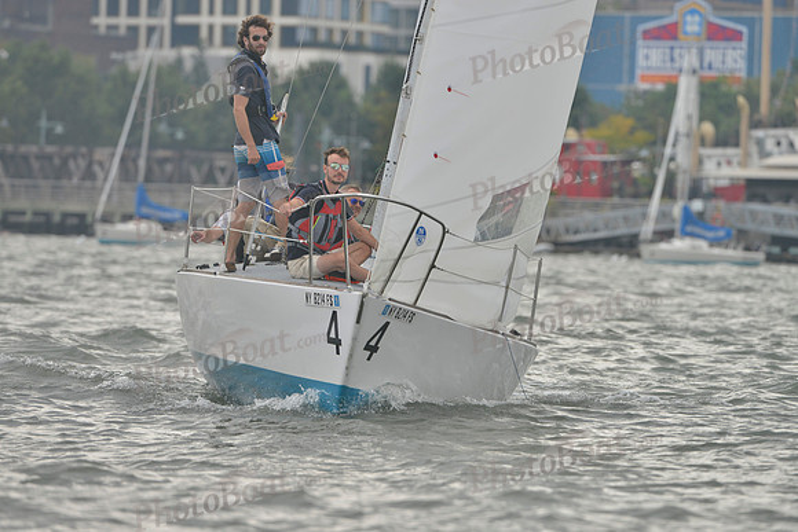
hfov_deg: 5.4
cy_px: 266
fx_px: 8425
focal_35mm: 380
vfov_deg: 3.6
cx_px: 399
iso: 400
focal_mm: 380
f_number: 7.1
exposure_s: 1/1000
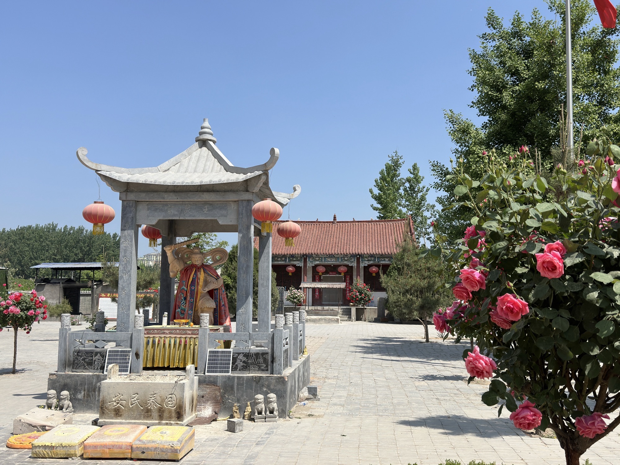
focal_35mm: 33
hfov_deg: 55.4
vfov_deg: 42.9
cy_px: 232
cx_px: 310
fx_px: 591
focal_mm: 6.86
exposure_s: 1/7937
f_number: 1.78
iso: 100
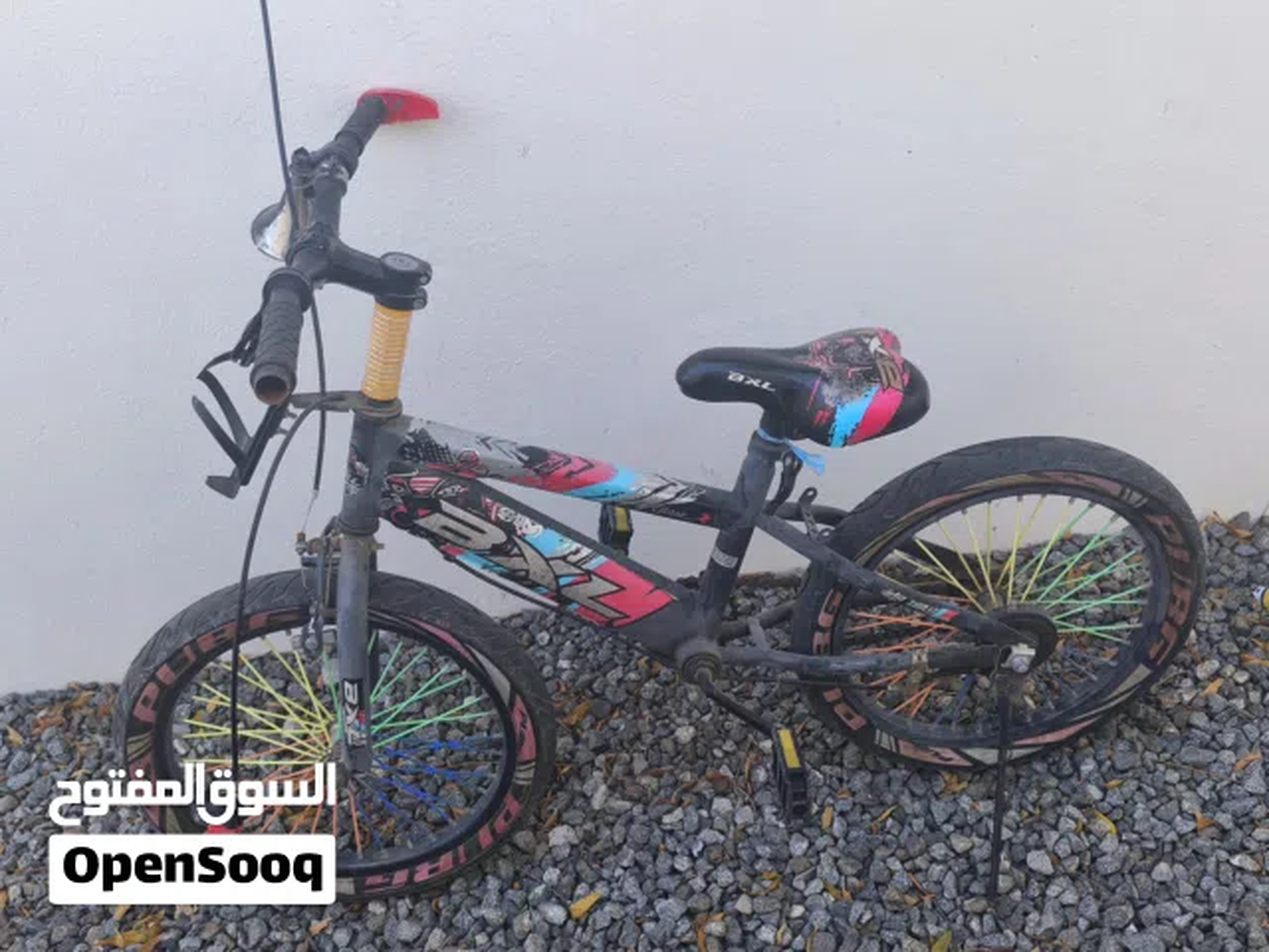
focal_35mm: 35
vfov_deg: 40.7
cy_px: 476
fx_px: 1283
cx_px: 634
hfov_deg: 52.6
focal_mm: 6.57
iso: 50
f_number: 1.6
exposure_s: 1/179
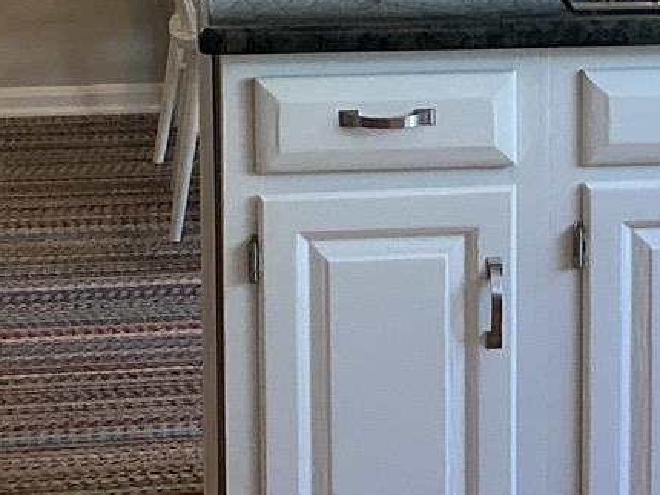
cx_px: 585
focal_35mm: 138
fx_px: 2633
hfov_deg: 14.2
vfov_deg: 10.6
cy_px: -70
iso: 50
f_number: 1.8
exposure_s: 1/120
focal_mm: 3
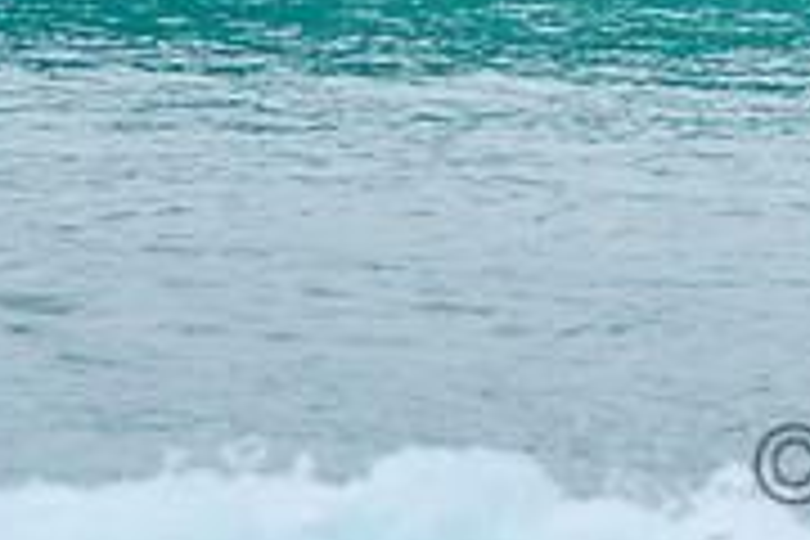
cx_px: 1328
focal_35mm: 1778
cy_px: -380
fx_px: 40002
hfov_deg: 1.2
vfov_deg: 0.8
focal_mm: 400
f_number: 5.6
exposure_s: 1/2000
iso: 320
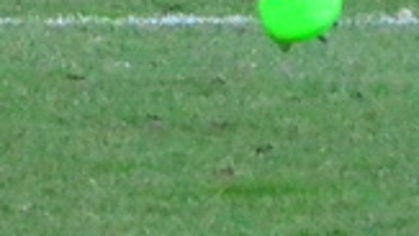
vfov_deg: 1.0
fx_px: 14110
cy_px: -750
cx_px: -280
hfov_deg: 1.7
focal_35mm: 1269
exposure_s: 1/1600
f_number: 10
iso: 6400
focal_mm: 110
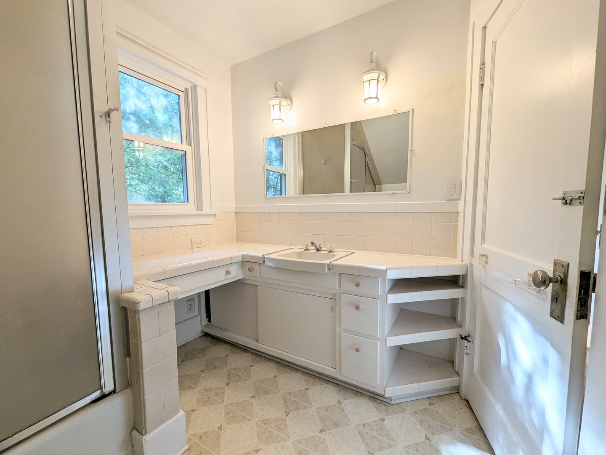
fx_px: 228
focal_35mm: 13
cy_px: 228
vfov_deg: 89.9
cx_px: 303
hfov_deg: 106.2
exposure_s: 1/120
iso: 41
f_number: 2.2
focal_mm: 1.95
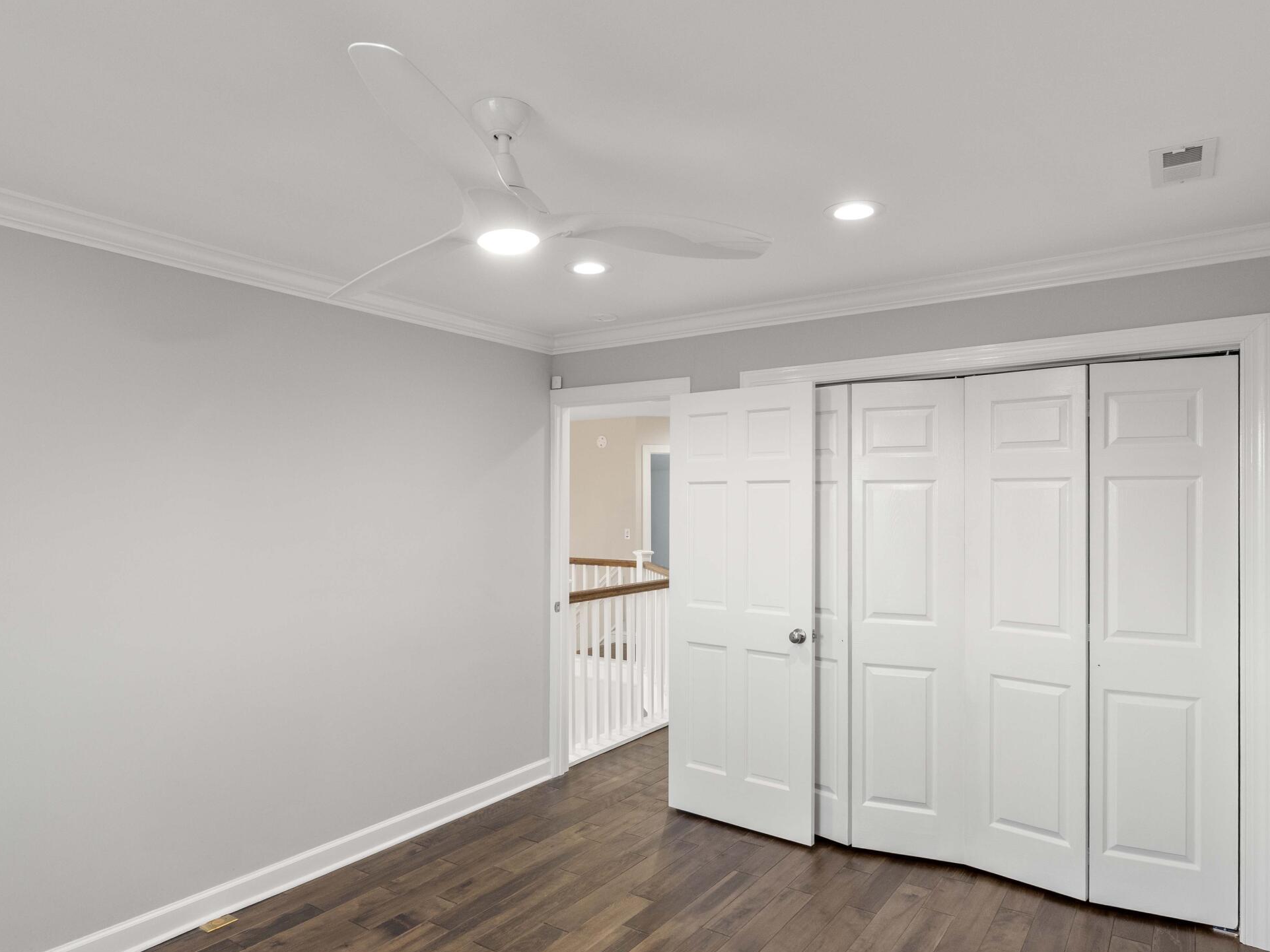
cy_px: 554
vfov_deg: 63.1
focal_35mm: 21
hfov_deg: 79.0
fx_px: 770
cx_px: 629
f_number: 8
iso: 800
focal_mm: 14
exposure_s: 1/15
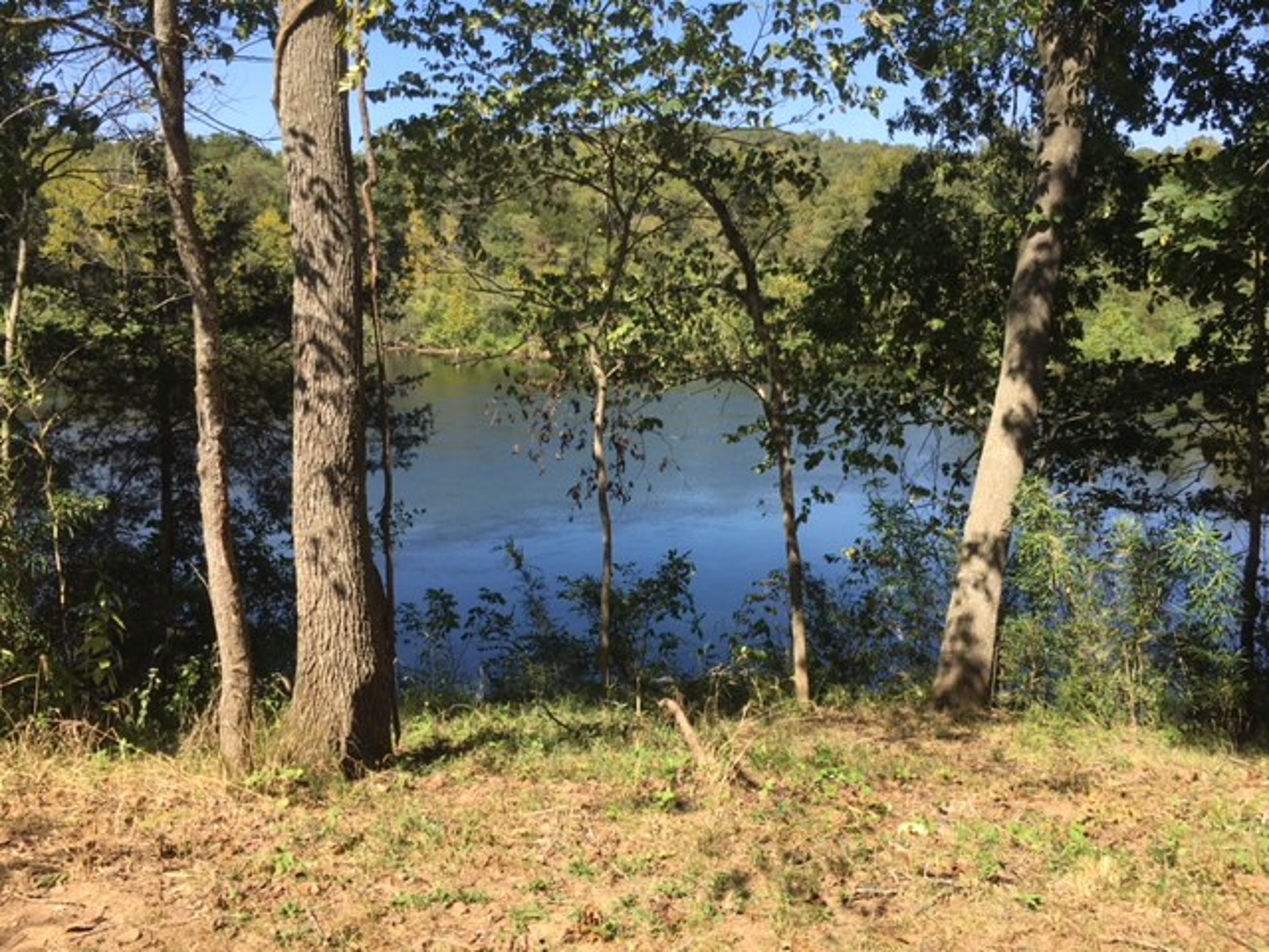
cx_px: 634
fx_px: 1063
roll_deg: -1.1
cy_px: 476
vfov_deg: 48.2
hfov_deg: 61.7
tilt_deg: -11.0
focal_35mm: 29
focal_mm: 4.15
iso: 25
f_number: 2.2
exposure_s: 1/625
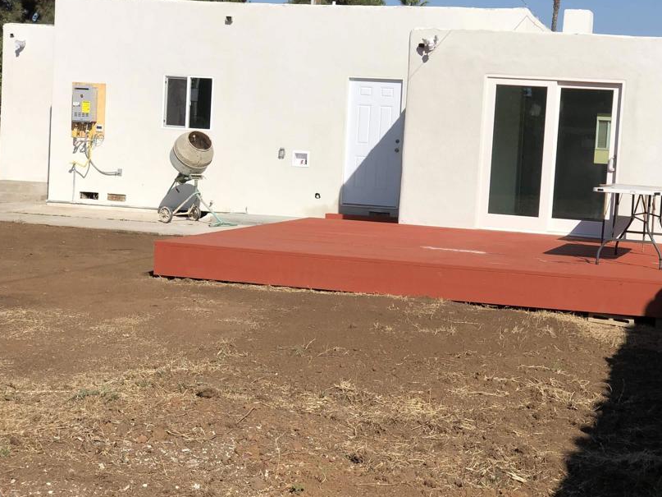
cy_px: 226
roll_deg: -3.2
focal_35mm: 66
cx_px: 387
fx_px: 1262
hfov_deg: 29.3
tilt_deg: -4.2
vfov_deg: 22.2
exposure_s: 1/2525
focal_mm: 6
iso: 16
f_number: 2.4
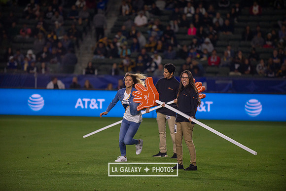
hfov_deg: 10.3
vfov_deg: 6.9
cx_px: 143
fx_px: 1589
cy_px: 96
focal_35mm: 200
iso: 1600
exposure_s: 1/2500
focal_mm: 200
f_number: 2.8
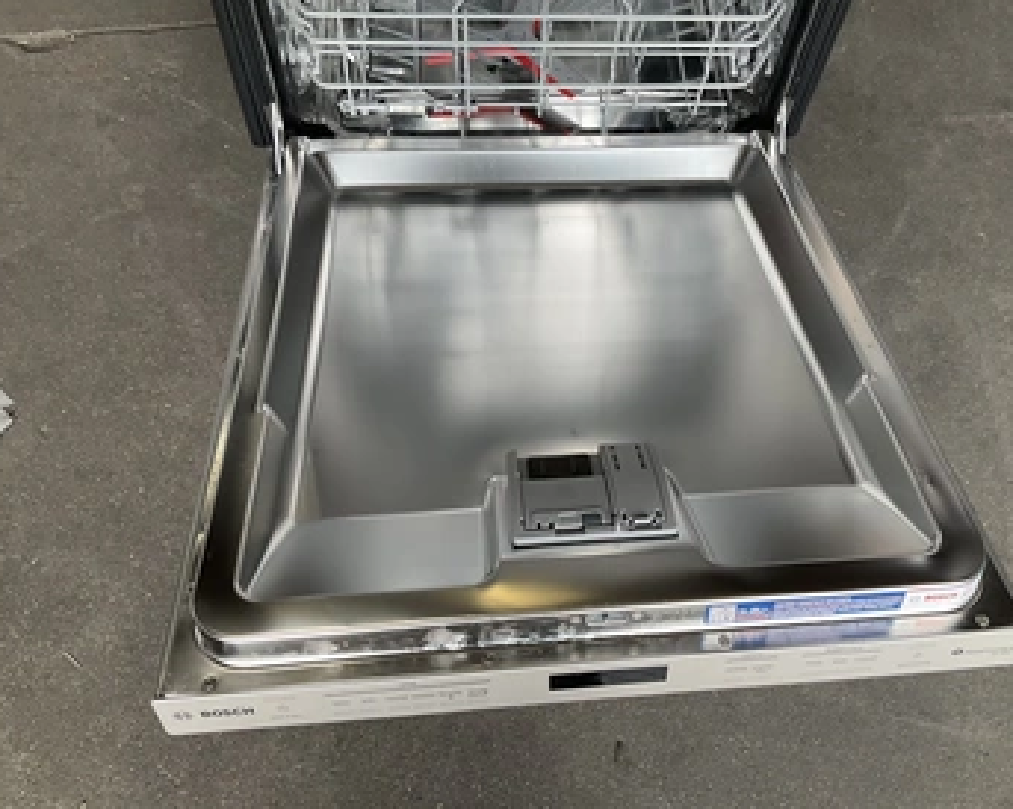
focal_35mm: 33
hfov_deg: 54.1
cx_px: 570
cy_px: 384
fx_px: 989
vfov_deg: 44.5
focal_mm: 3
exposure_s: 1/122
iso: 25
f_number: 1.8
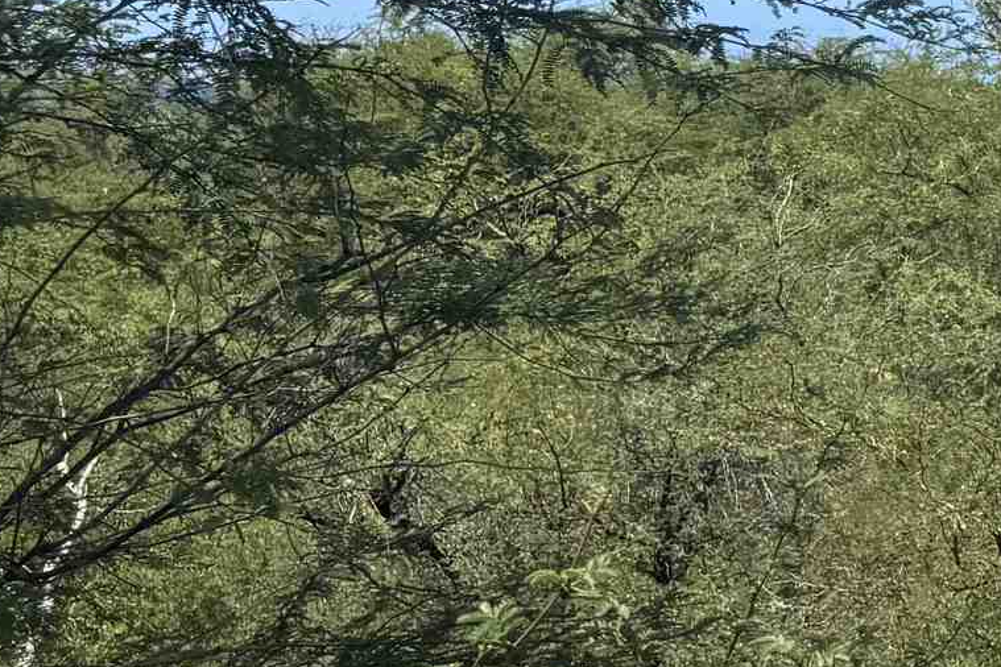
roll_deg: -0.3
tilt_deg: -3.5
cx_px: 1774
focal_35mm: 101
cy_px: 196
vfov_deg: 13.5
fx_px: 2808
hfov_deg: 16.9
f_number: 1.78
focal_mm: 6.76
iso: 80
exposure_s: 1/4608
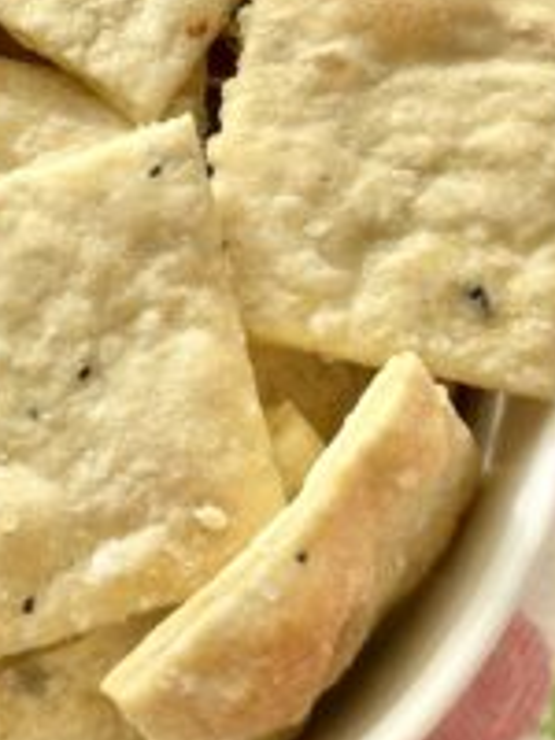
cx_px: -9
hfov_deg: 12.2
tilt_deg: -76.0
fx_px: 2565
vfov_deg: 16.2
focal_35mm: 120
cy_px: 41
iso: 80
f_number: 1.78
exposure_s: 1/1590
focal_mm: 6.86
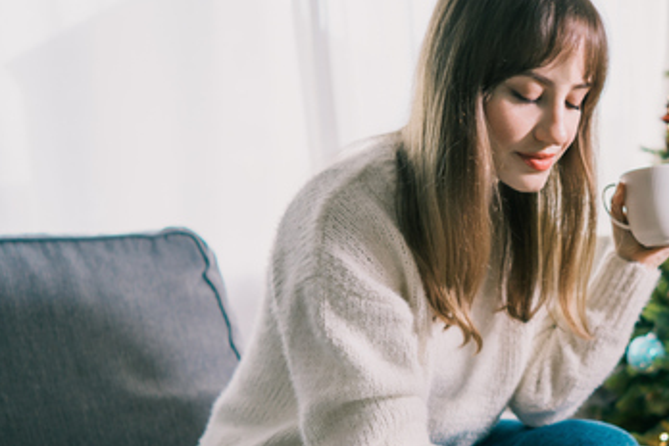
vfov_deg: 25.8
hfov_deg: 36.2
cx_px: 581
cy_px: 309
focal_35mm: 52
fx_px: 966
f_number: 2
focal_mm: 25
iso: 320
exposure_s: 1/160
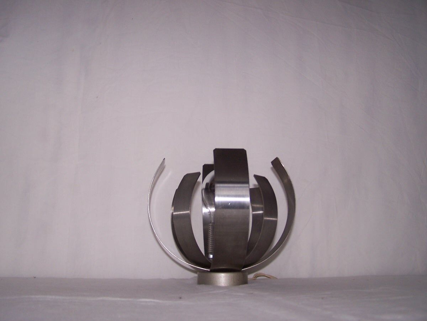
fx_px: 469
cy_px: 160
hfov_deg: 49.0
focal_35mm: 38
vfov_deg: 37.7
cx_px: 214
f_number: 2.8
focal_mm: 6.3
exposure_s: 1/60
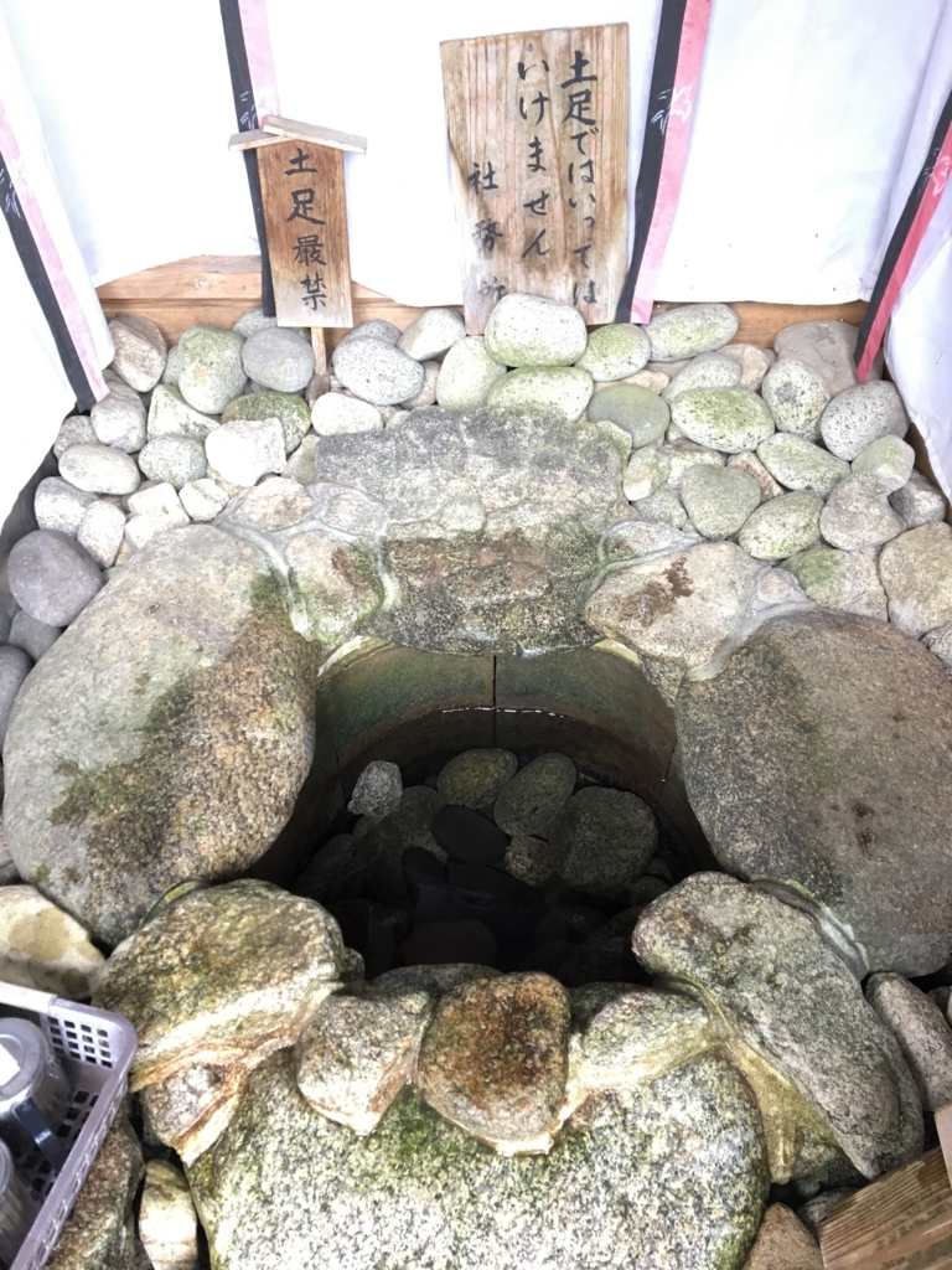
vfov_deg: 61.7
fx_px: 1063
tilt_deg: -50.7
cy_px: 635
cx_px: 476
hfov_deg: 48.2
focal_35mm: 29
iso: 80
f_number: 2.2
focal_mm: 4.15
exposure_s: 1/30
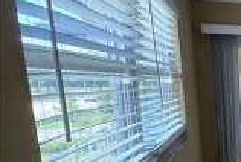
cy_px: 124
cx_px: 360
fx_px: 275
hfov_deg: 29.2
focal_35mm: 41
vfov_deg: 32.1
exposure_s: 1/60
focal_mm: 2.2
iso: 64
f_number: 2.2
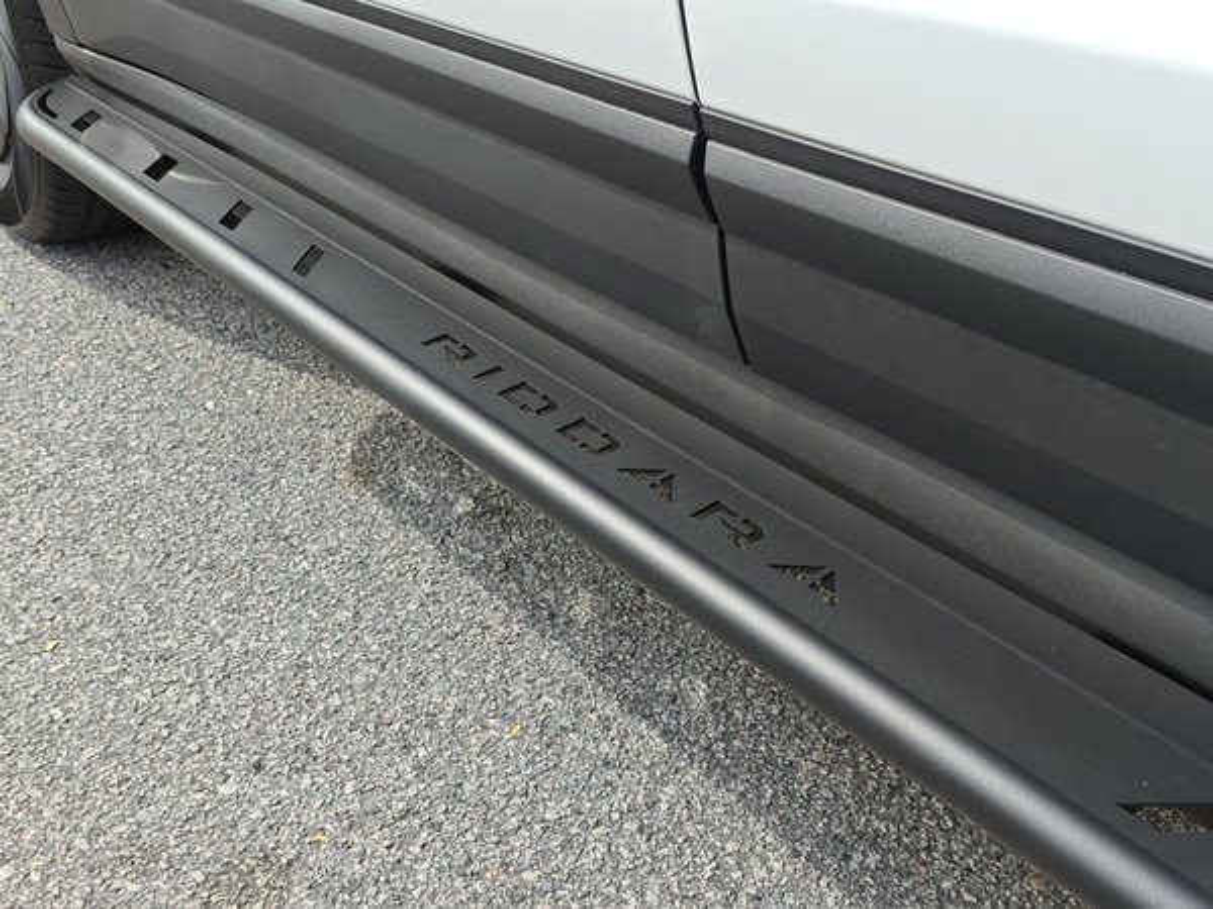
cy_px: 454
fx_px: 1297
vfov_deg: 38.7
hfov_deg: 50.1
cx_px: 606
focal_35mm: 37
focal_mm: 4.94
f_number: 1.59
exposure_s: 1/1027
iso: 50
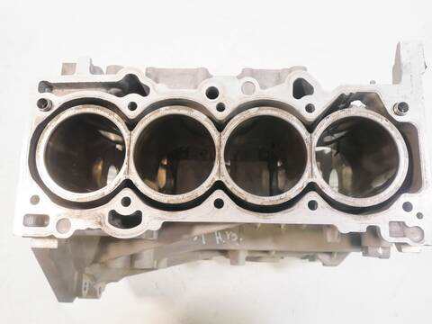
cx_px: 216
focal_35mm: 30
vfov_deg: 46.8
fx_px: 374
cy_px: 162
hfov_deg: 60.0
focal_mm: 15
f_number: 3.8
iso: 400
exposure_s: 1/60
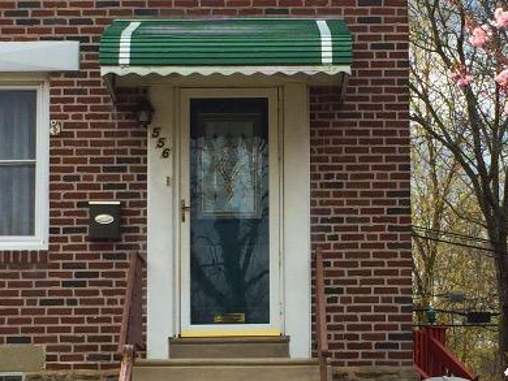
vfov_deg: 13.8
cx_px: 287
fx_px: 1571
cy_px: 264
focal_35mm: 107
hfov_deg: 18.4
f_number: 2.2
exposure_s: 1/1522
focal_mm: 4.15
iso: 32
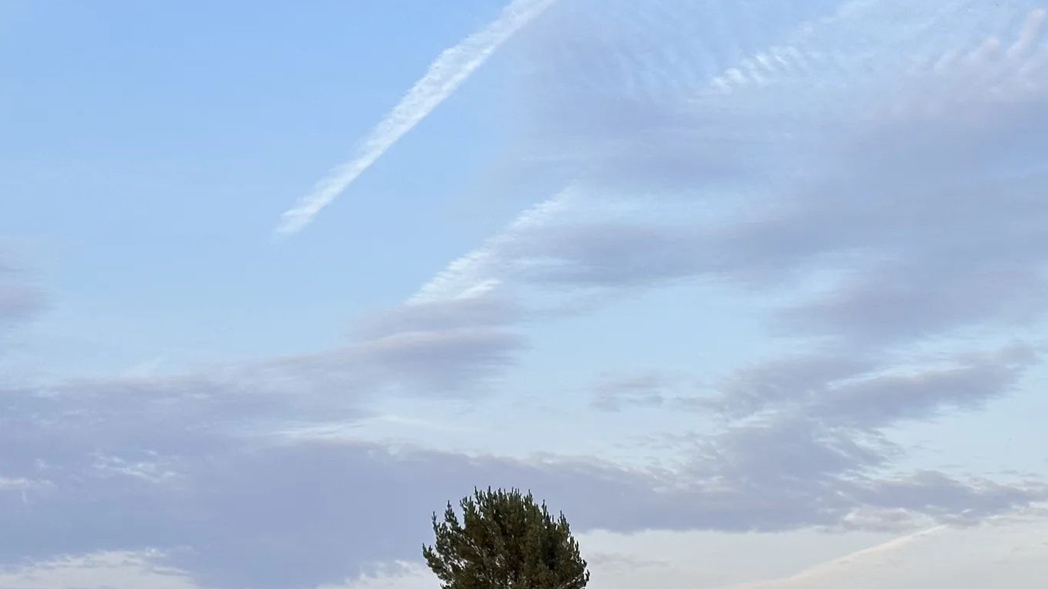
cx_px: 830
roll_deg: -0.2
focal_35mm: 93
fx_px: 2584
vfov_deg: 12.8
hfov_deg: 22.6
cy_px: 634
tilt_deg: +2.9
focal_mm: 6.86
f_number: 1.78
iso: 64
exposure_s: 1/756
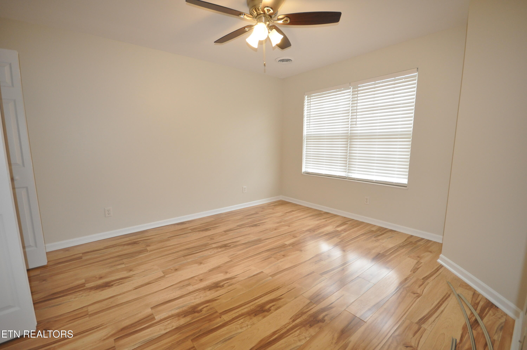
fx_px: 219
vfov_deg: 77.2
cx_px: 264
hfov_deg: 100.5
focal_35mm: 15
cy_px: 175
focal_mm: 10
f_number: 5
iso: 800
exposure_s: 1/160
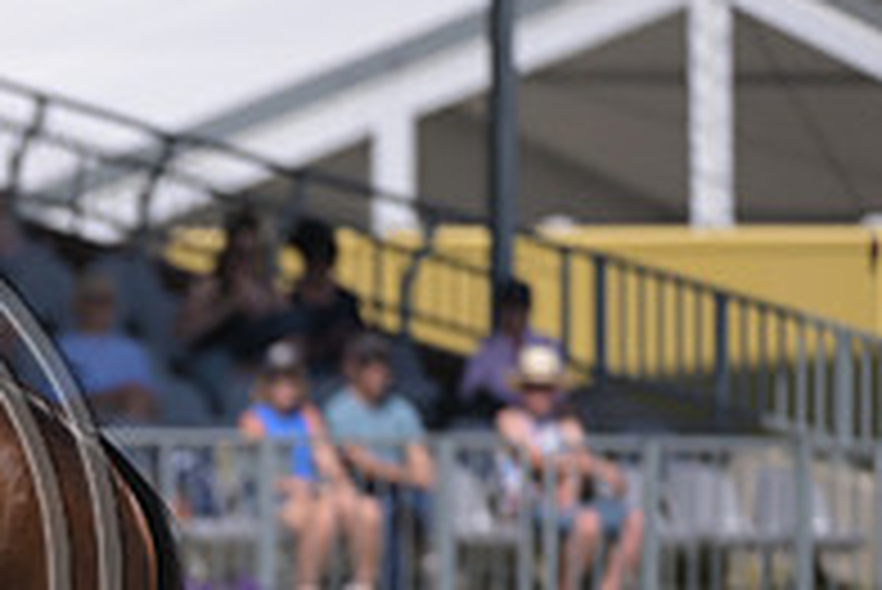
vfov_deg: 1.4
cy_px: 525
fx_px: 24664
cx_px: -392
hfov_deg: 2.0
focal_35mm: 1006
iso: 140
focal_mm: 340
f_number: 5
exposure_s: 1/1250
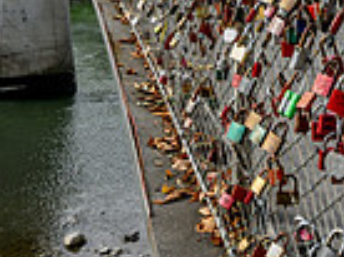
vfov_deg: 15.9
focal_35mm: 85
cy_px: -127
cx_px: 322
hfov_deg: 22.4
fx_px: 843
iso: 140
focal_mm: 14
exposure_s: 1/200
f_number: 10
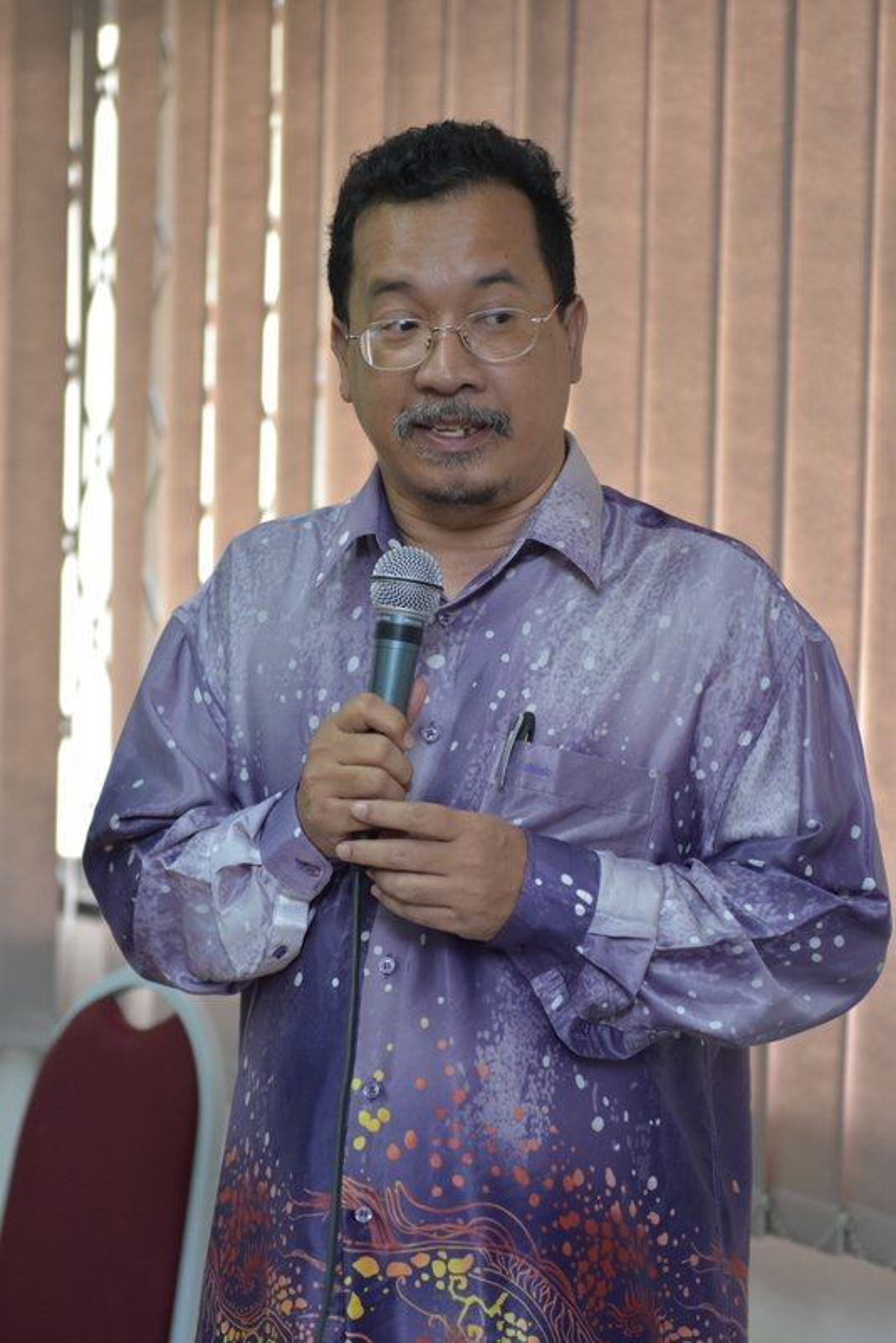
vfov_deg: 19.4
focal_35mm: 105
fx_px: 3916
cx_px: 448
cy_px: 672
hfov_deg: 13.1
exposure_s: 1/160
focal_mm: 70
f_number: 2.8
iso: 1000
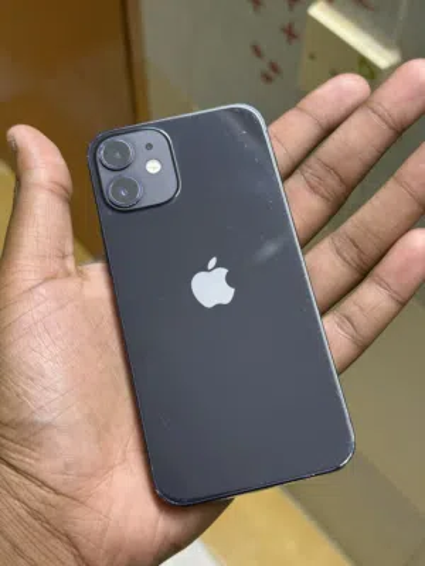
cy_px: 283
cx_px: 212
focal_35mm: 48
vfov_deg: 39.7
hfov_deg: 30.3
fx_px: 786
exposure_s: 1/33
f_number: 1.78
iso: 250
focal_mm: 6.76
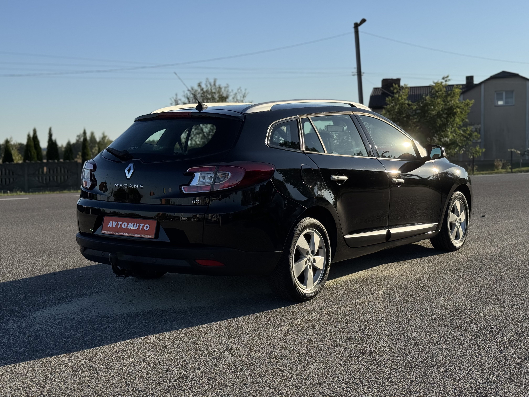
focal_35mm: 48
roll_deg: +0.6
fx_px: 734
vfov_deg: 30.3
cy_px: 198
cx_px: 264
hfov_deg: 39.7
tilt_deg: -3.5
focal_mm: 6.76
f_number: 1.78
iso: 64
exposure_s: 1/6410
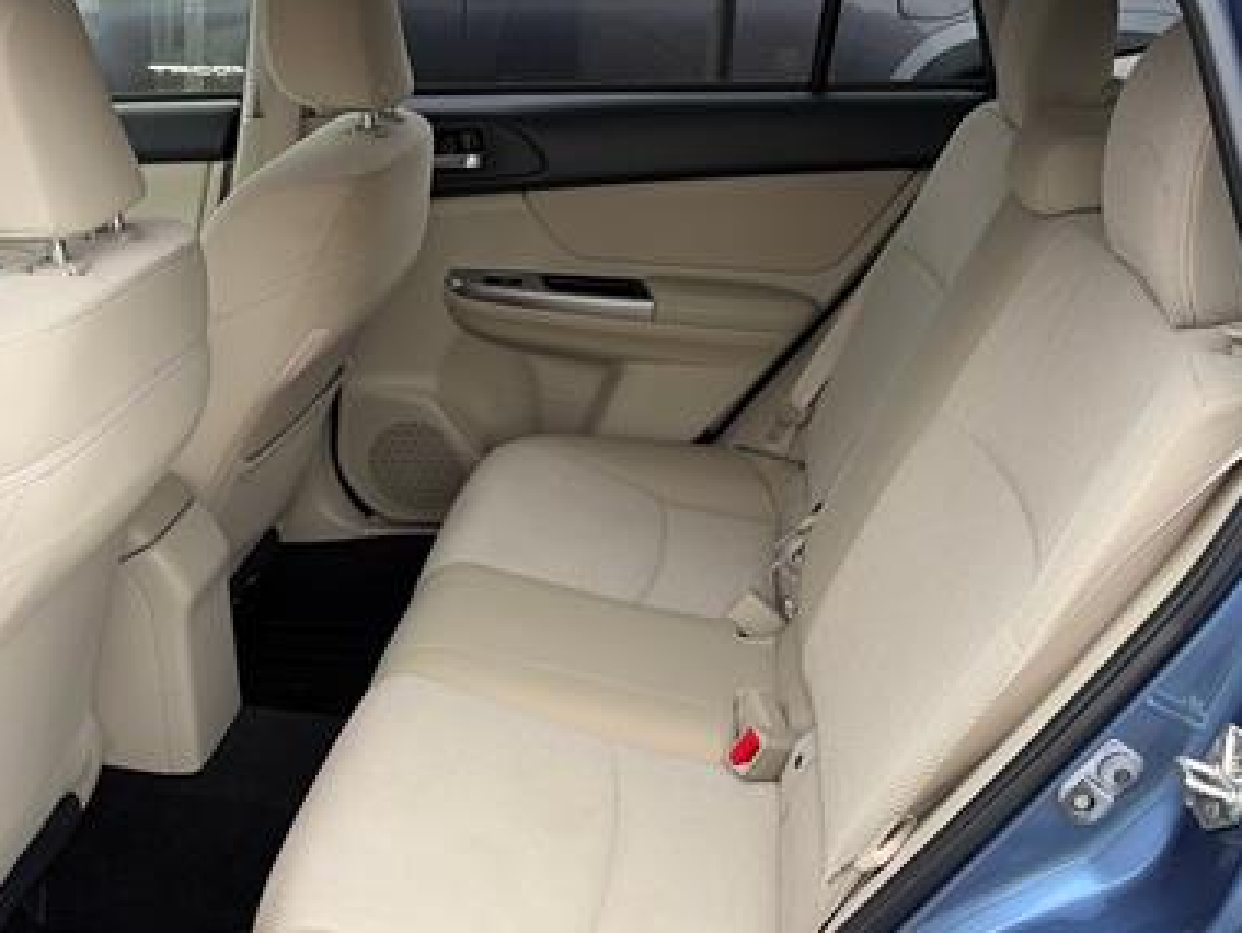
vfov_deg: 32.8
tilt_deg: -24.5
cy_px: 565
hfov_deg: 42.9
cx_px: 654
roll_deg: -1.7
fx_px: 1580
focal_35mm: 44
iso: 50
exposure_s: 1/472
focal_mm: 5.96
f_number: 1.6
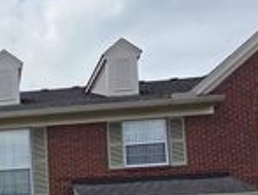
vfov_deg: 18.0
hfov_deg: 21.6
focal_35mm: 78
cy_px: 238
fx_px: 583
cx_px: -111
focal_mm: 5.4
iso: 80
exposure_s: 1/7599
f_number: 1.8
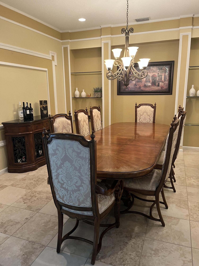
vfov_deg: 67.3
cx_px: 100
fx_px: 199
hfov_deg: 53.1
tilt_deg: -13.3
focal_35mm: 26
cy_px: 133
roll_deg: +1.8
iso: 250
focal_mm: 5.1
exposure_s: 1/60
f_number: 1.6
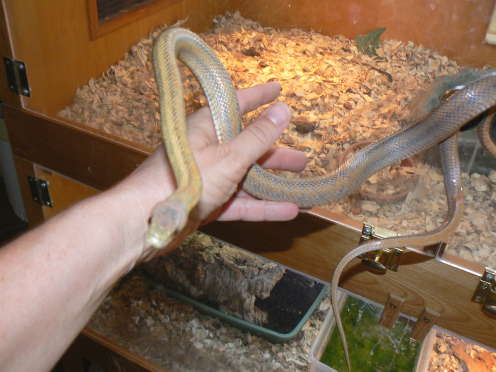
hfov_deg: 51.4
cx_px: 248
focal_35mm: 36
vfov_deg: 39.7
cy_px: 186
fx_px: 516
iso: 100
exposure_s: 1/30
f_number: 2.8
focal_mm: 6
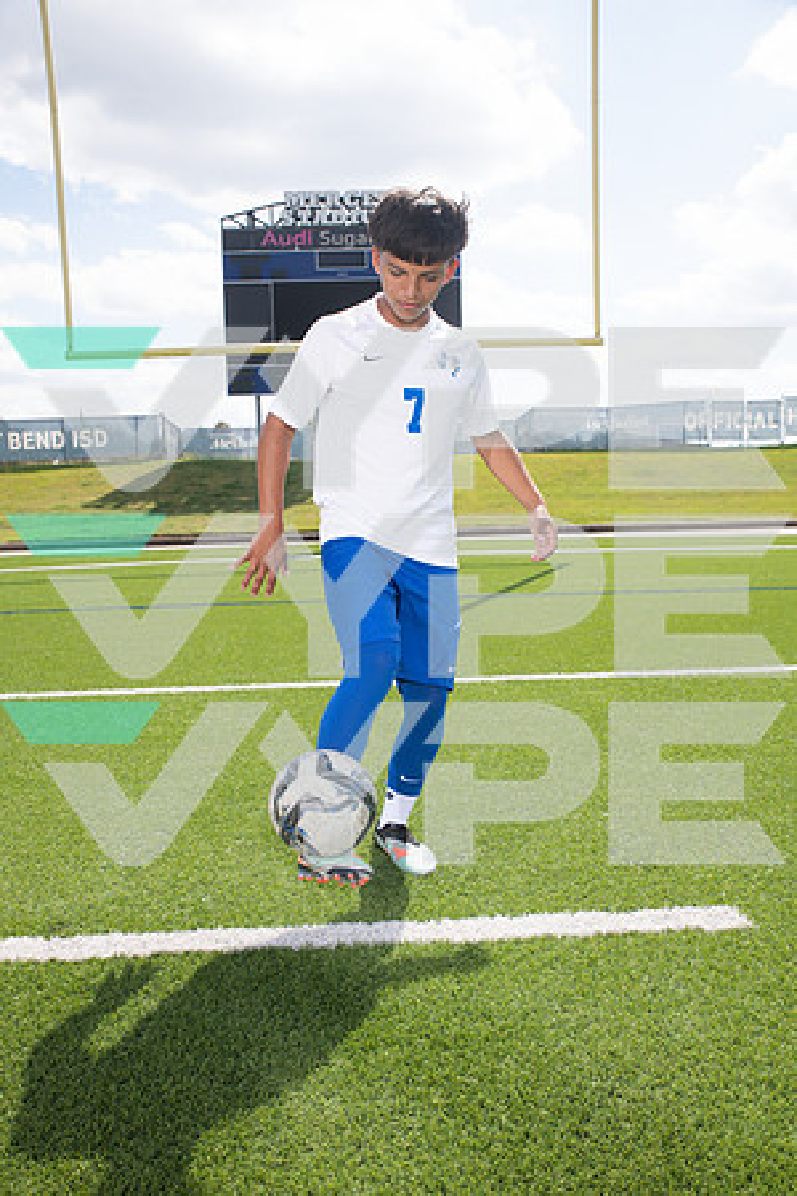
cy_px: 598
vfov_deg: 58.7
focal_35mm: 32
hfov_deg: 41.1
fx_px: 1063
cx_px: 398
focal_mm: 32
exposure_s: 1/400
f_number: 7.1
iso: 125
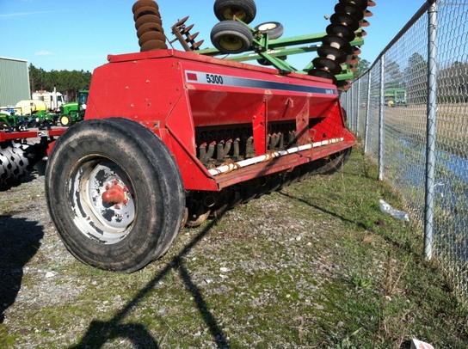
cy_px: 174
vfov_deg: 40.6
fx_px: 472
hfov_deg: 52.7
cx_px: 234
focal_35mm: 35
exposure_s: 1/833
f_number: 2.8
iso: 80
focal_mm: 3.85
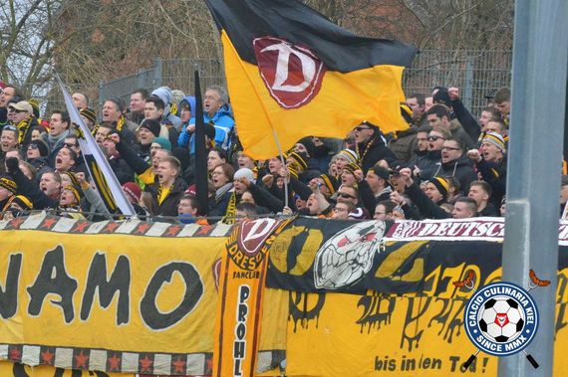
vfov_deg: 5.4
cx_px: 284
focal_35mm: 255
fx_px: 4020
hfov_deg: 8.1
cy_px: 188
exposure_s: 1/2500
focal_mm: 170
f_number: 10
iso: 5000
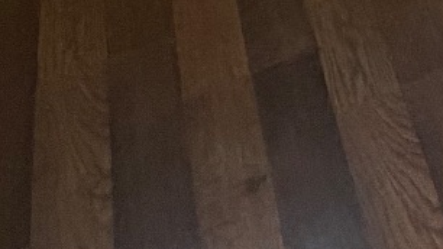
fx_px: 1198
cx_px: 927
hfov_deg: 15.7
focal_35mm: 102
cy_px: -841
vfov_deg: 7.2
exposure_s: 1/87
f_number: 2.2
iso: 320
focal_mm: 2.22
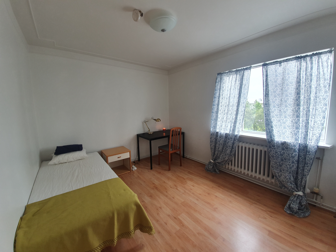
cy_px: 126
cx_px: 168
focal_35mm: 13
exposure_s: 1/50
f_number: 2.2
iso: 64
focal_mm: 1.8
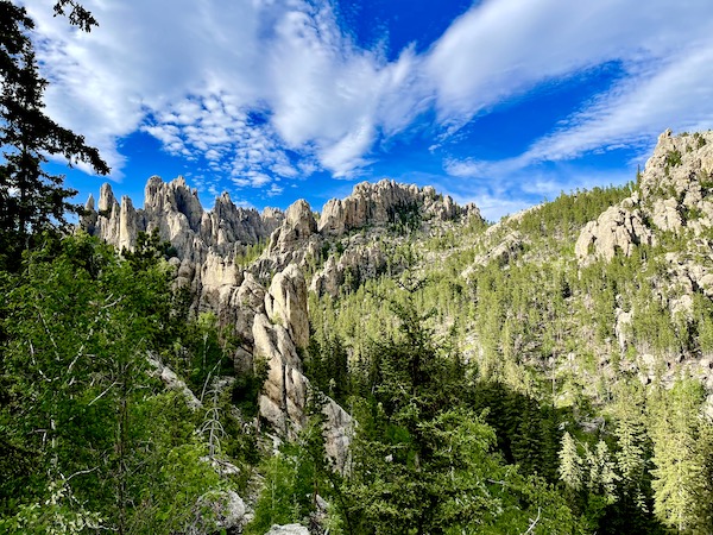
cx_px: 356
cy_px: 268
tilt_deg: +5.2
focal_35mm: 26
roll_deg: +1.3
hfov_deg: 67.3
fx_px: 536
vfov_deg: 53.1
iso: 32
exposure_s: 1/2488
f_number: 1.6
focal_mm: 5.1
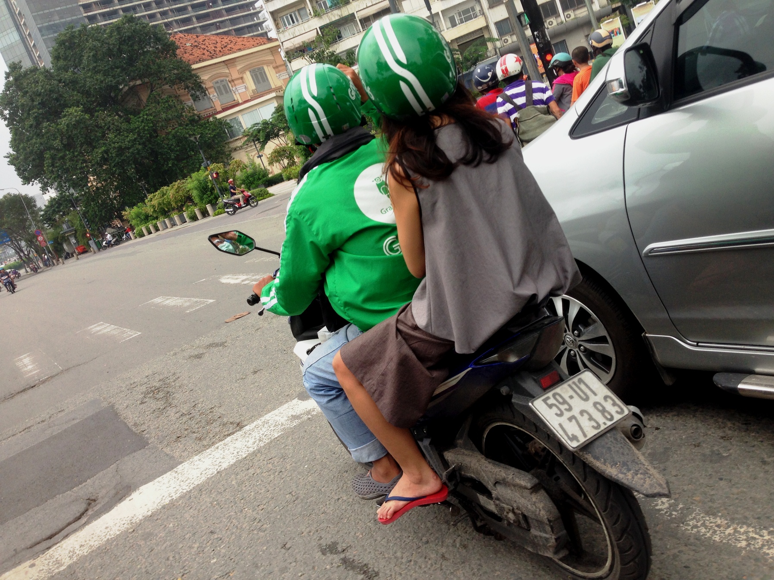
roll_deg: +22.6
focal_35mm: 33
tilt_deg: -13.8
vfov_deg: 42.9
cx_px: 387
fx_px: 738
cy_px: 290
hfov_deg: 55.4
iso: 50
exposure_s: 1/493
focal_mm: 4.12
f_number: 2.4
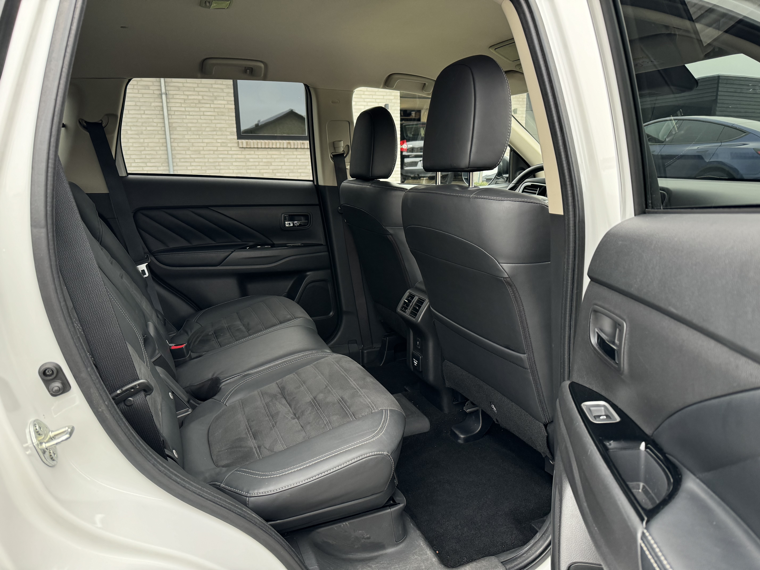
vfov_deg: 56.8
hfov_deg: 71.6
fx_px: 527
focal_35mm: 24
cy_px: 285
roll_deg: +1.3
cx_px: 380
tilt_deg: -12.1
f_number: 1.78
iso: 200
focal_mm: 6.76
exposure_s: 1/121
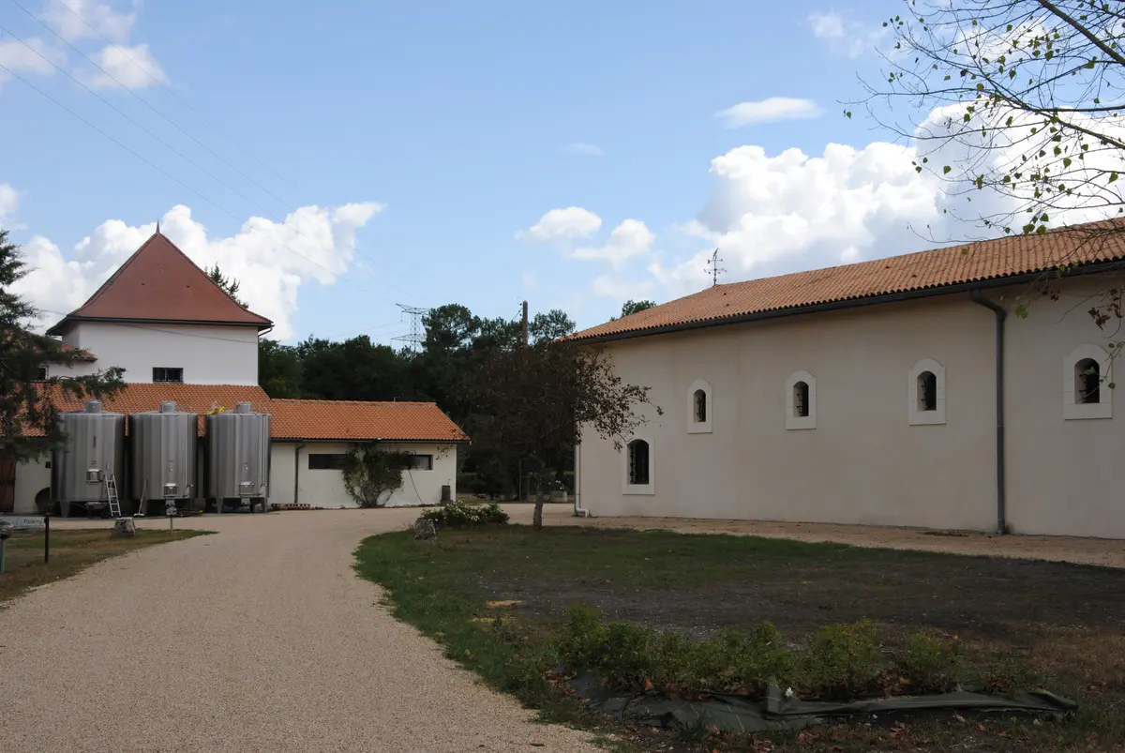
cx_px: 562
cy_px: 376
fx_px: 1783
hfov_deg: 35.0
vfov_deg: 23.8
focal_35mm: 57
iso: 100
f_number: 8
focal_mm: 38
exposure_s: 1/200
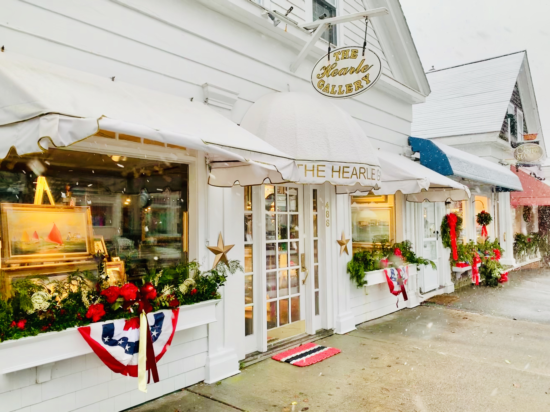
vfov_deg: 53.1
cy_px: 206
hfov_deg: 67.3
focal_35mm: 26
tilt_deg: +1.3
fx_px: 413
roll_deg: +0.8
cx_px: 275
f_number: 1.8
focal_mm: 4.25
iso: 80
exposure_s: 1/121
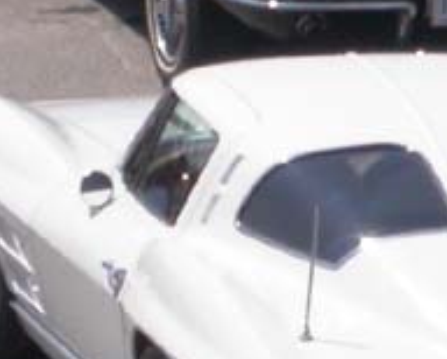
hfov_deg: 2.4
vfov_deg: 1.9
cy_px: 89
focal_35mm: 802
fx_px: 10621
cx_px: 698
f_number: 8.2
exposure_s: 1/403
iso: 100
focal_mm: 32
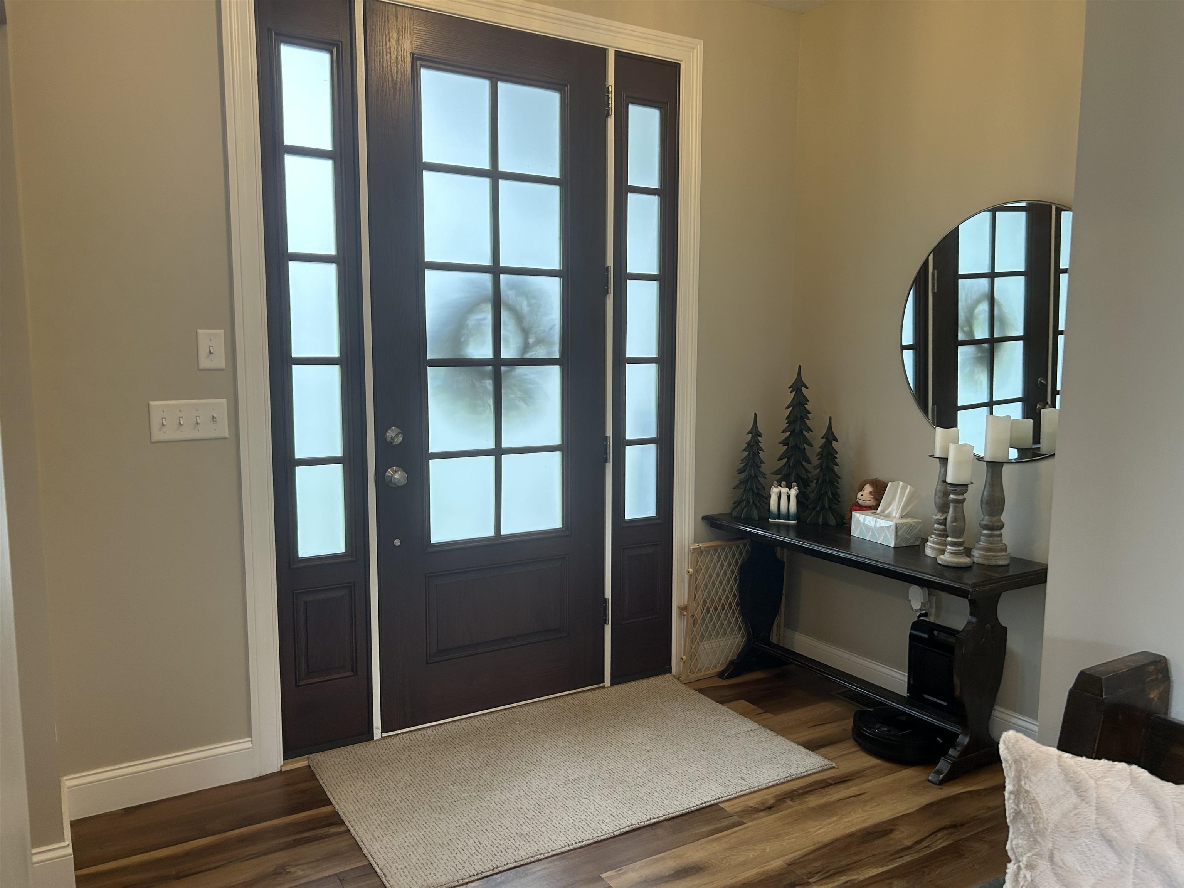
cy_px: 444
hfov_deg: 67.3
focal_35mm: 26
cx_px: 592
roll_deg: -0.3
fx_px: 889
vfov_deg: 53.1
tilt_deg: -6.9
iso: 100
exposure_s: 1/120
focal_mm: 5.7
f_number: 1.5
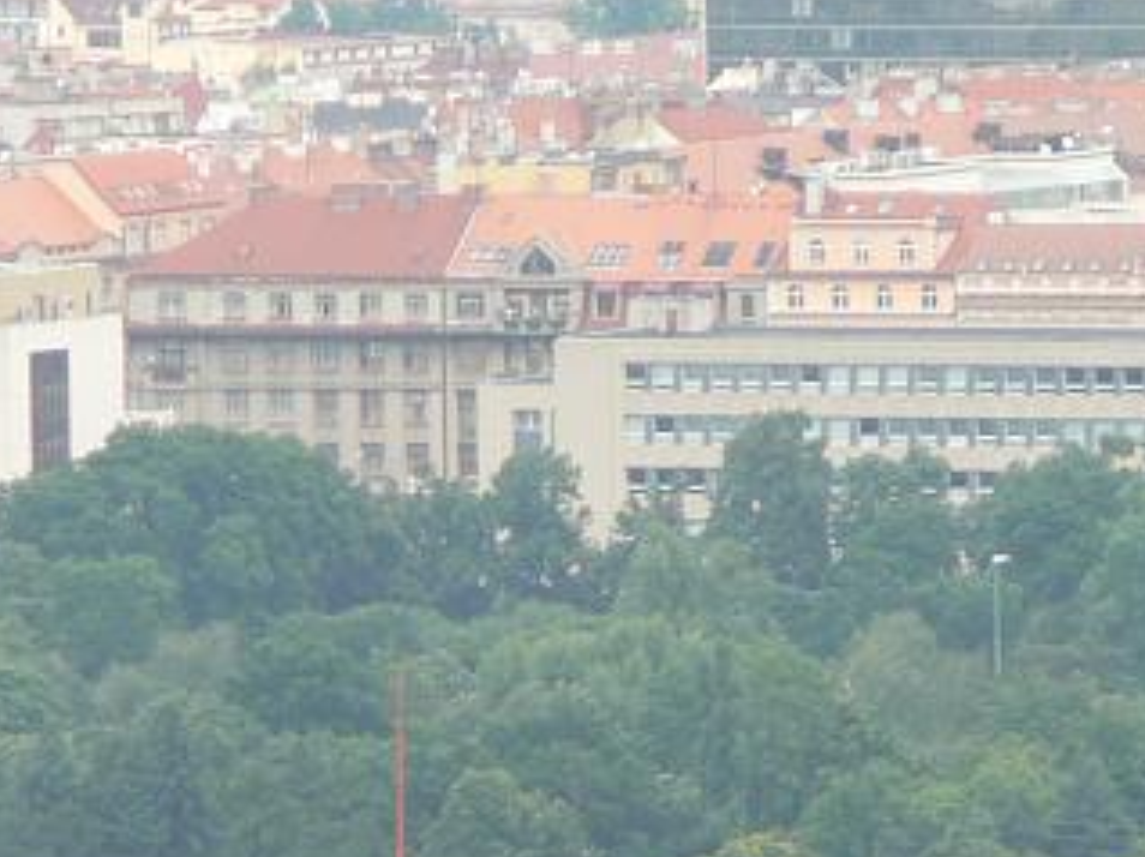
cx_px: 360
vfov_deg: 1.4
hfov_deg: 1.8
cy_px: 947
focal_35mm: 1088
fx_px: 35961
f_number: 4
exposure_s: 1/200
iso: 80
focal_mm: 72
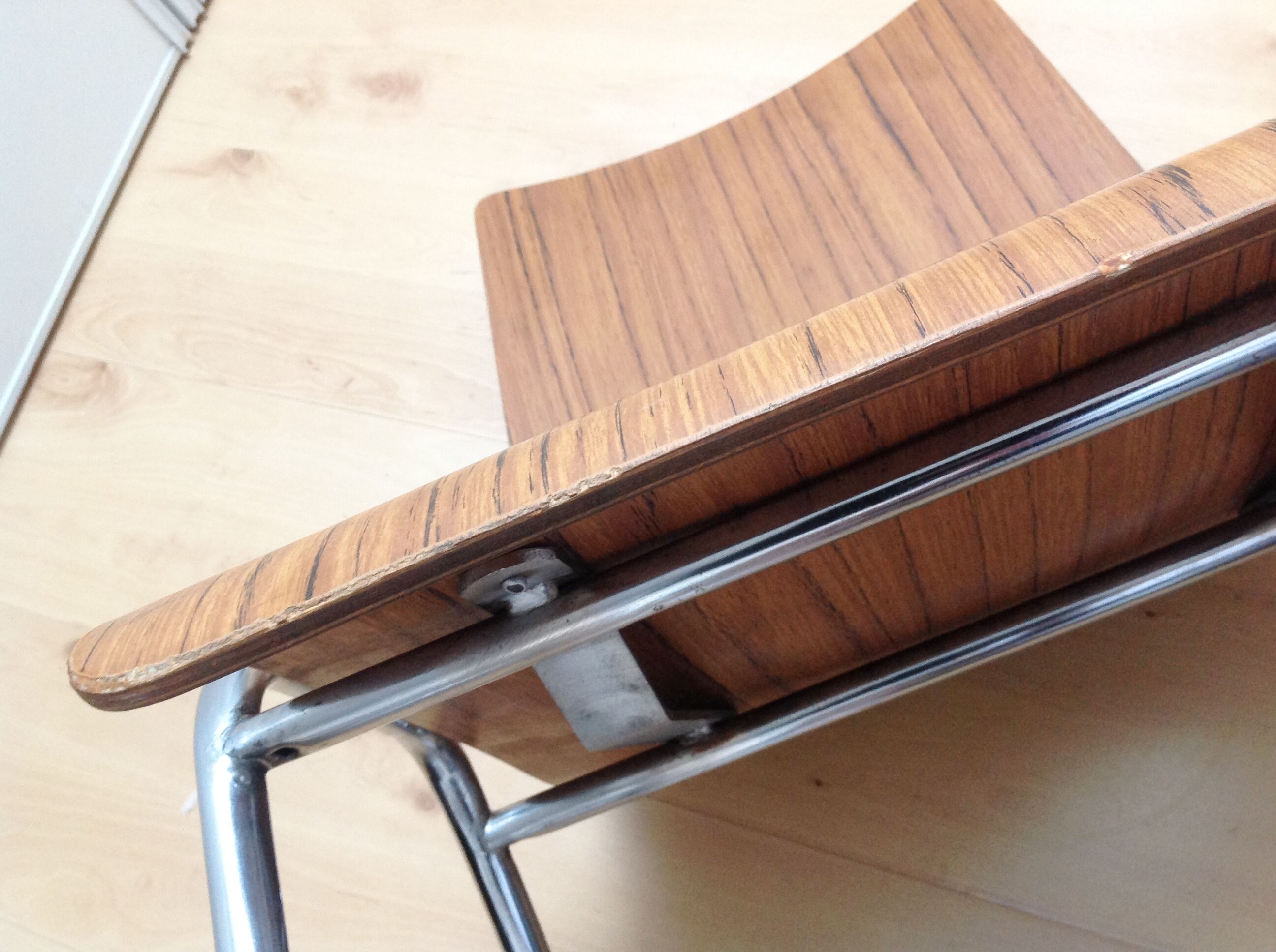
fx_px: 1288
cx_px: 638
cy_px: 476
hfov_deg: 52.7
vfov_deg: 40.6
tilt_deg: -65.3
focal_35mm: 35
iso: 160
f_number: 2.4
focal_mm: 4.28
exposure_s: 1/15
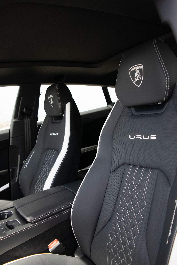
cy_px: 132
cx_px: 88
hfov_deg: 47.9
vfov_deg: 67.4
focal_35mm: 27
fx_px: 199
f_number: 3.5
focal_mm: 18
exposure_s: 1/640
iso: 800
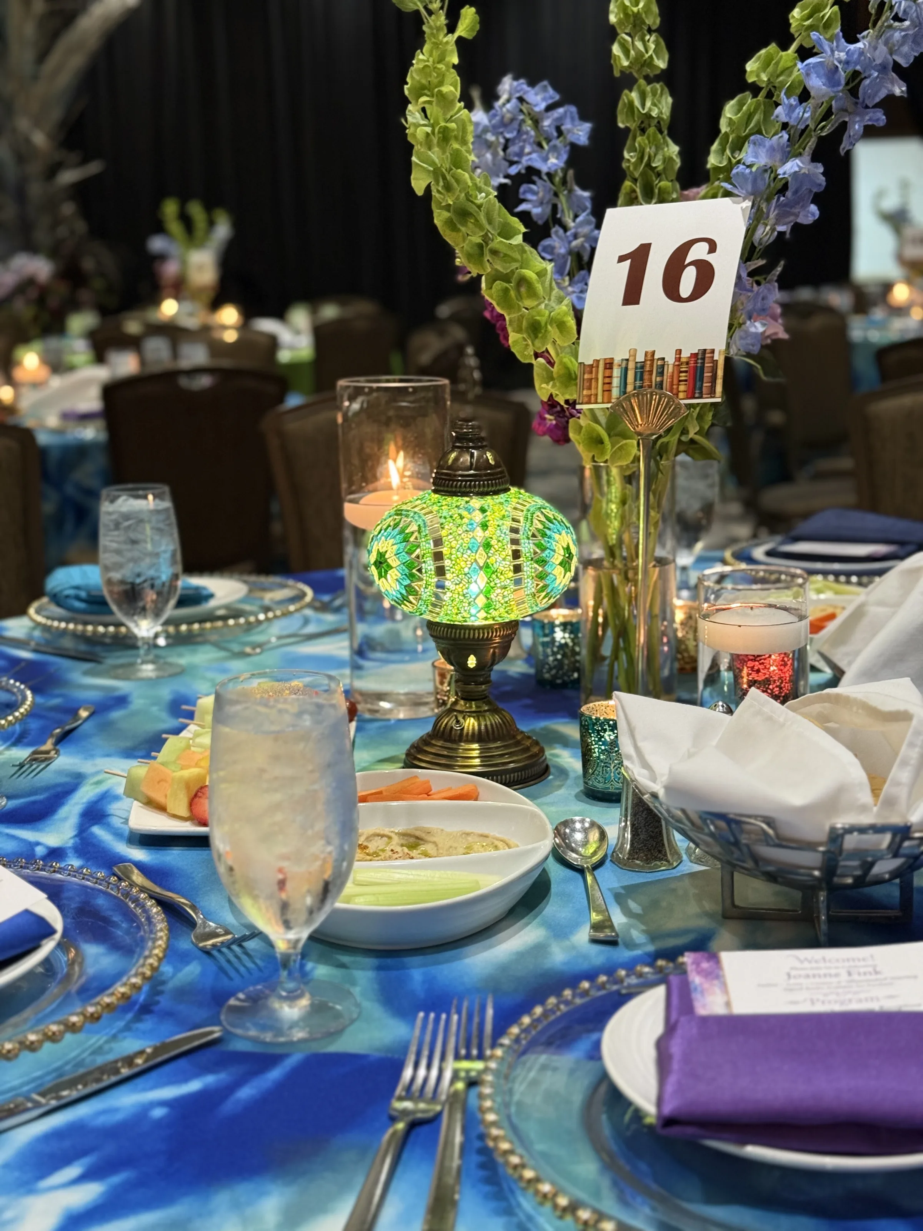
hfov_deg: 30.3
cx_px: 462
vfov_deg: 39.7
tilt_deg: -12.1
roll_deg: +1.8
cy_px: 616
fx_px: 1706
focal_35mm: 48
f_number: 1.78
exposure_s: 1/40
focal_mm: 6.76
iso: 250
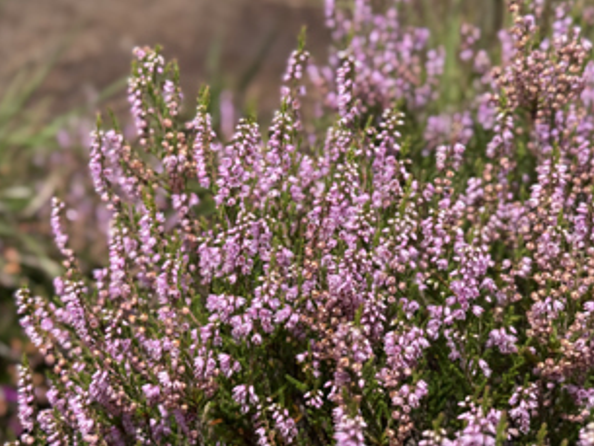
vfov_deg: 23.2
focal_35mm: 63
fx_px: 1081
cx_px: 269
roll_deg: -5.6
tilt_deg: -5.8
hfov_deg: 30.7
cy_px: 290
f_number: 1.78
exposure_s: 1/2865
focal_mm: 6.76
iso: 80
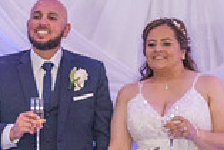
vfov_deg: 6.1
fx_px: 1383
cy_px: 205
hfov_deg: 9.2
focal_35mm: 222
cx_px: 31
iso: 1600
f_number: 4
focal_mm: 60
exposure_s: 1/200
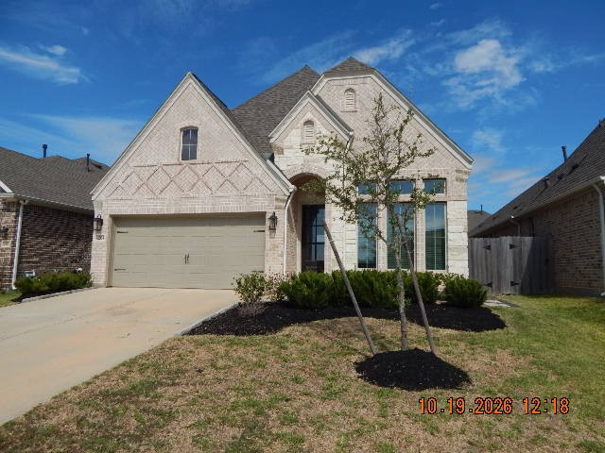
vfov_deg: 61.1
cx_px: 302
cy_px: 226
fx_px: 385
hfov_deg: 76.4
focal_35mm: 22
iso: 125
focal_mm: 4
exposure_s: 1/800
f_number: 6
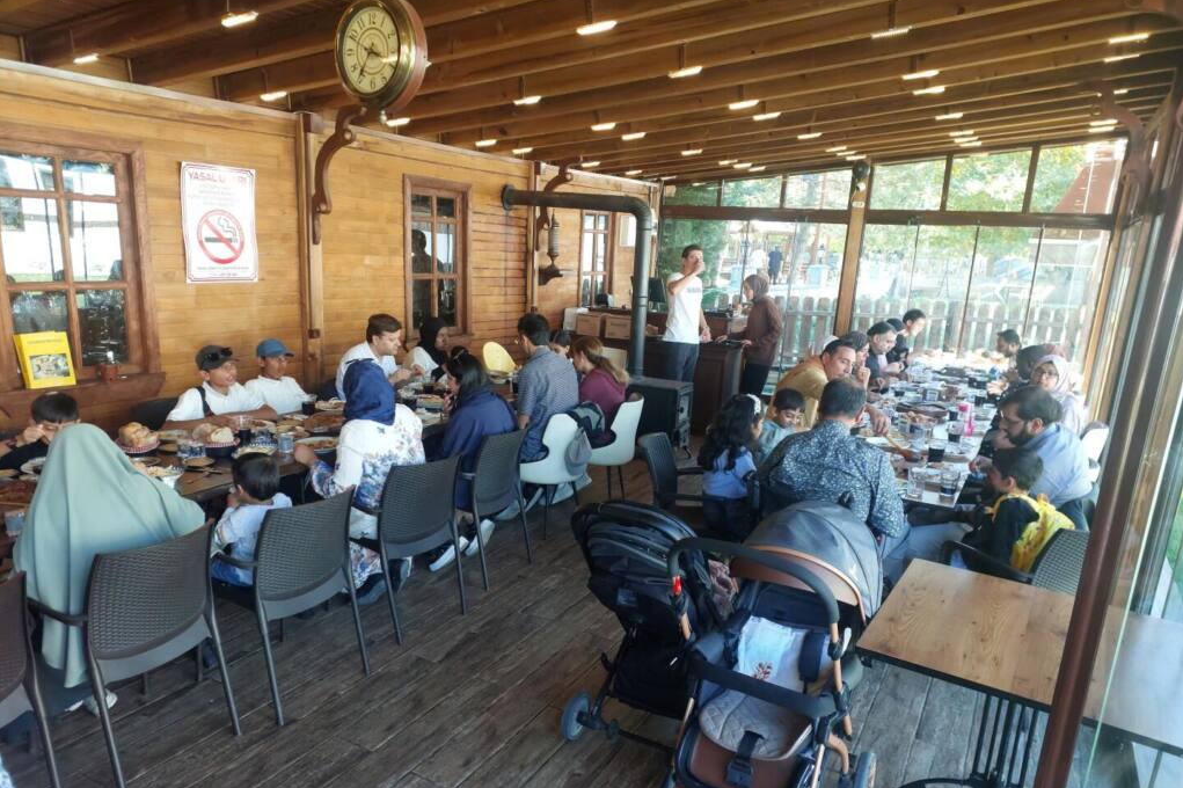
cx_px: 592
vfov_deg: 53.0
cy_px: 438
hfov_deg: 73.8
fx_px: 788
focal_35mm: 24
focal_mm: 5.06
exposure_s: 1/60
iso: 100
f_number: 1.8
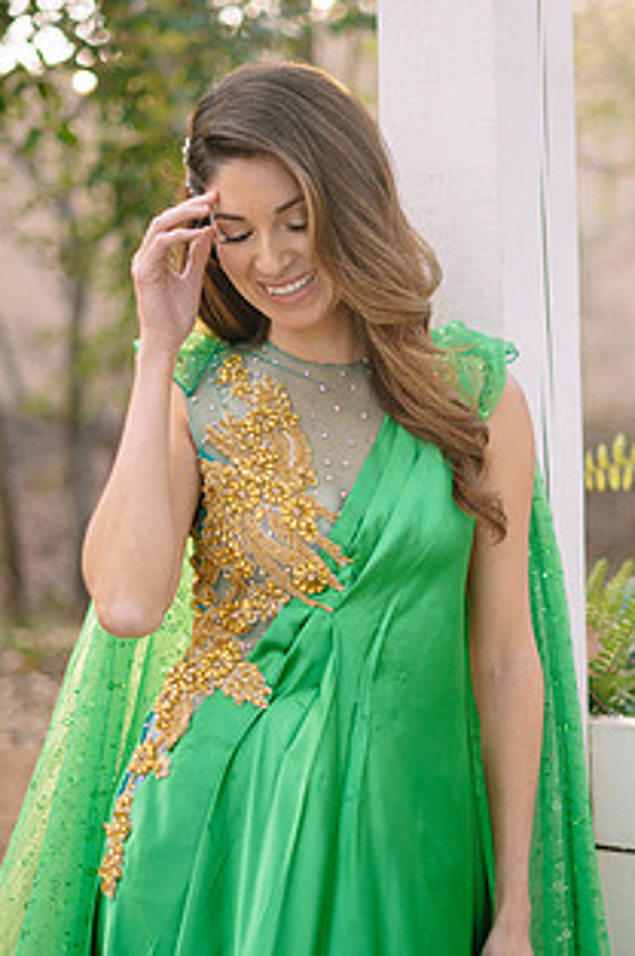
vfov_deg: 28.1
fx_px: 1909
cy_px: 495
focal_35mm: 72
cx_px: 421
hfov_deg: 18.8
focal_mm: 50
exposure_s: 1/200
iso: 160
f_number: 1.8
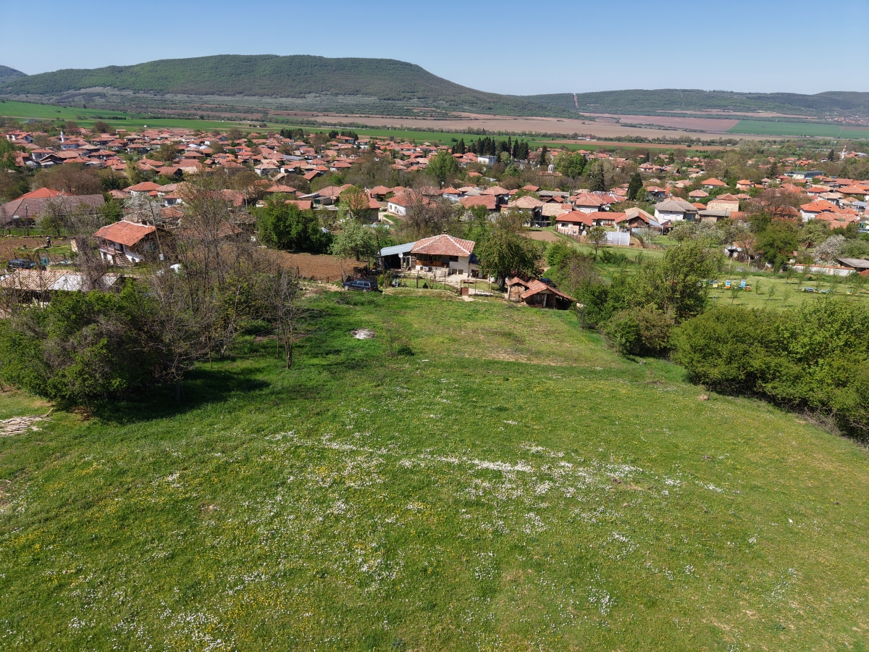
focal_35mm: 24
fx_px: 602
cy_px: 326
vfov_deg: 56.8
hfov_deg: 71.6
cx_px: 434
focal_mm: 8.67
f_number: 1.8
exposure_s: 1/3000
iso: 120
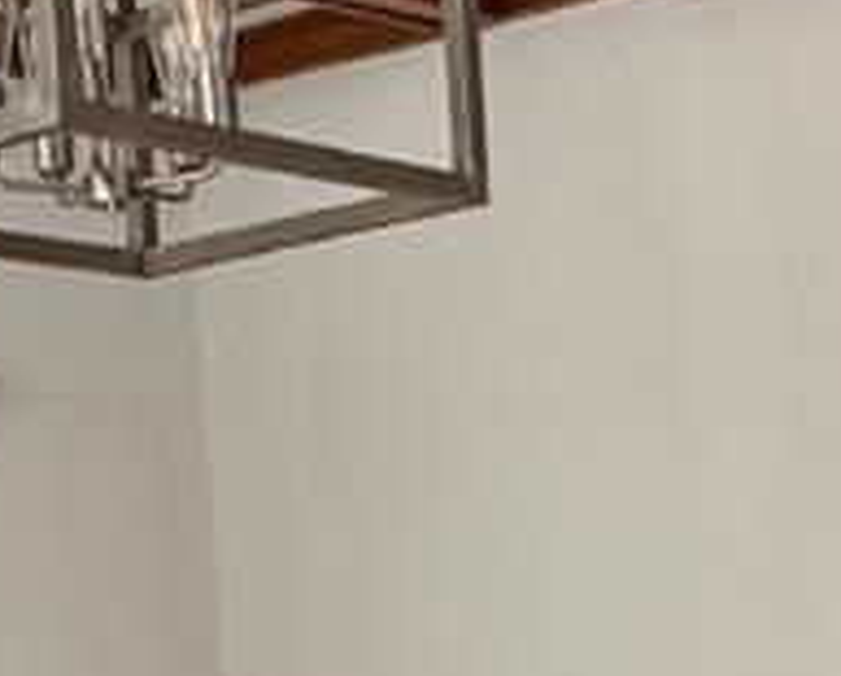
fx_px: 2642
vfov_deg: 14.0
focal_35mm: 106
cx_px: 763
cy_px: 892
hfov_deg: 17.8
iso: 250
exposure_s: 1/99
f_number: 2.2
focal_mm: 2.22
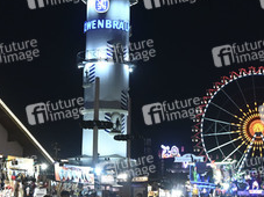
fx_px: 610
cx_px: 257
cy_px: 82
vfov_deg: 18.4
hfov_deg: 23.5
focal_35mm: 80
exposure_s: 1/160
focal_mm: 28
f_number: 6.3
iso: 4000
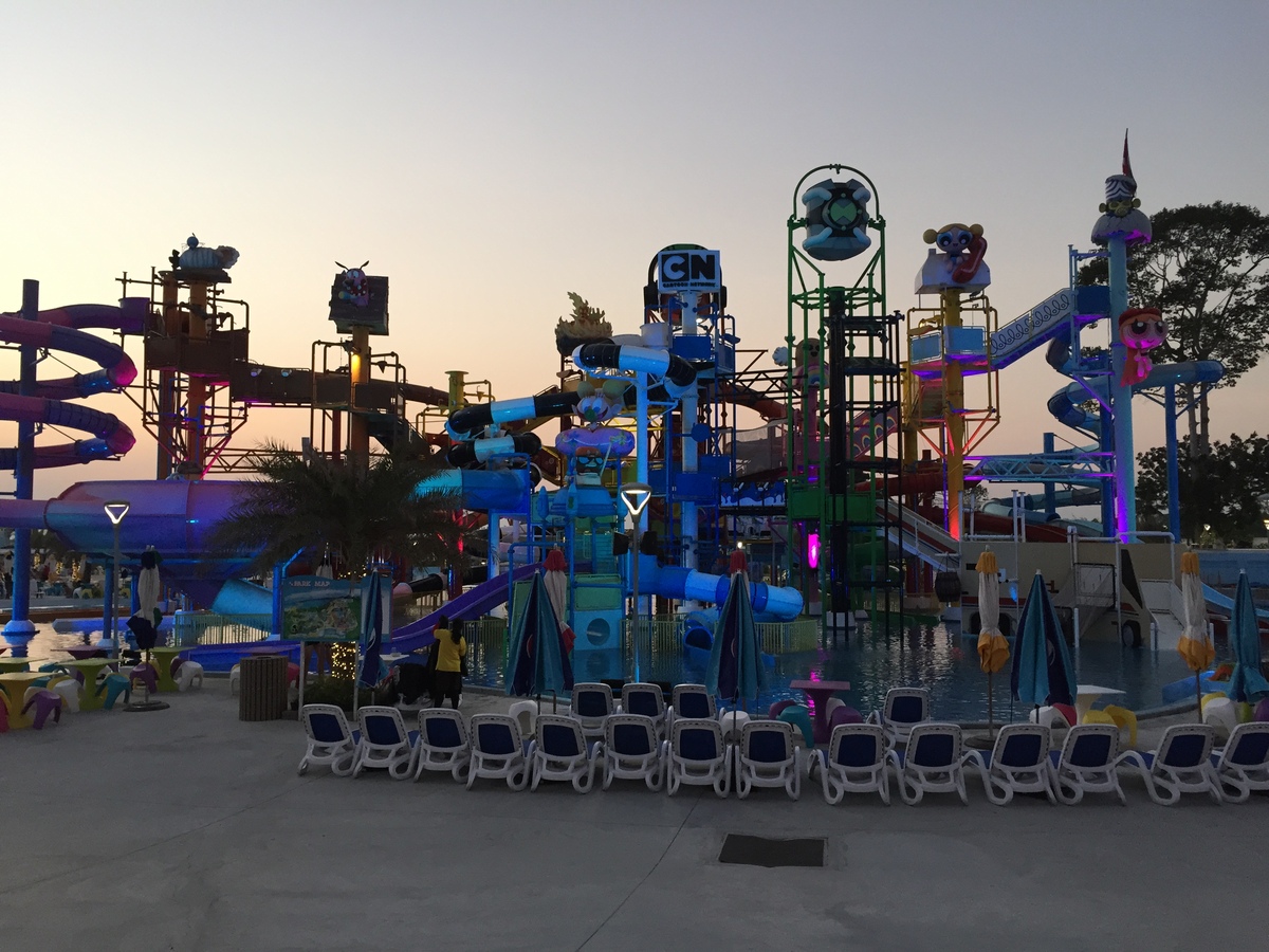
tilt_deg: +2.1
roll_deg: -0.9
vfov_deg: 48.2
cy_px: 476
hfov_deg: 61.7
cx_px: 634
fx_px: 1063
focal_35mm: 29
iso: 40
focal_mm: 4.15
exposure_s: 1/30
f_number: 2.2
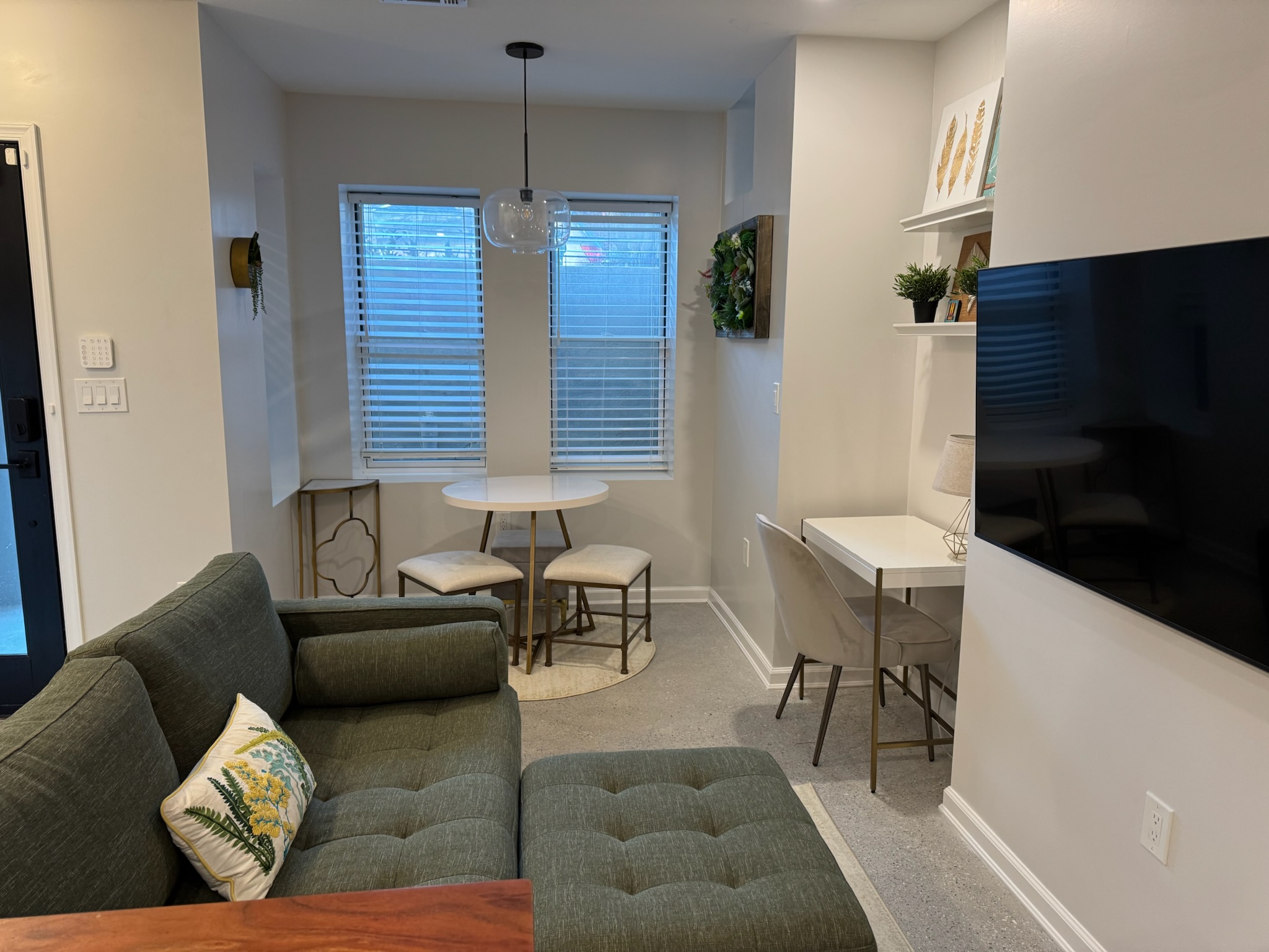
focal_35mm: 24
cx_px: 634
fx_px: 880
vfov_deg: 56.8
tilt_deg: -9.6
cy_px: 476
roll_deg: -0.7
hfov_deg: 71.6
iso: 160
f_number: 1.78
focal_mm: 6.76
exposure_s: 1/60
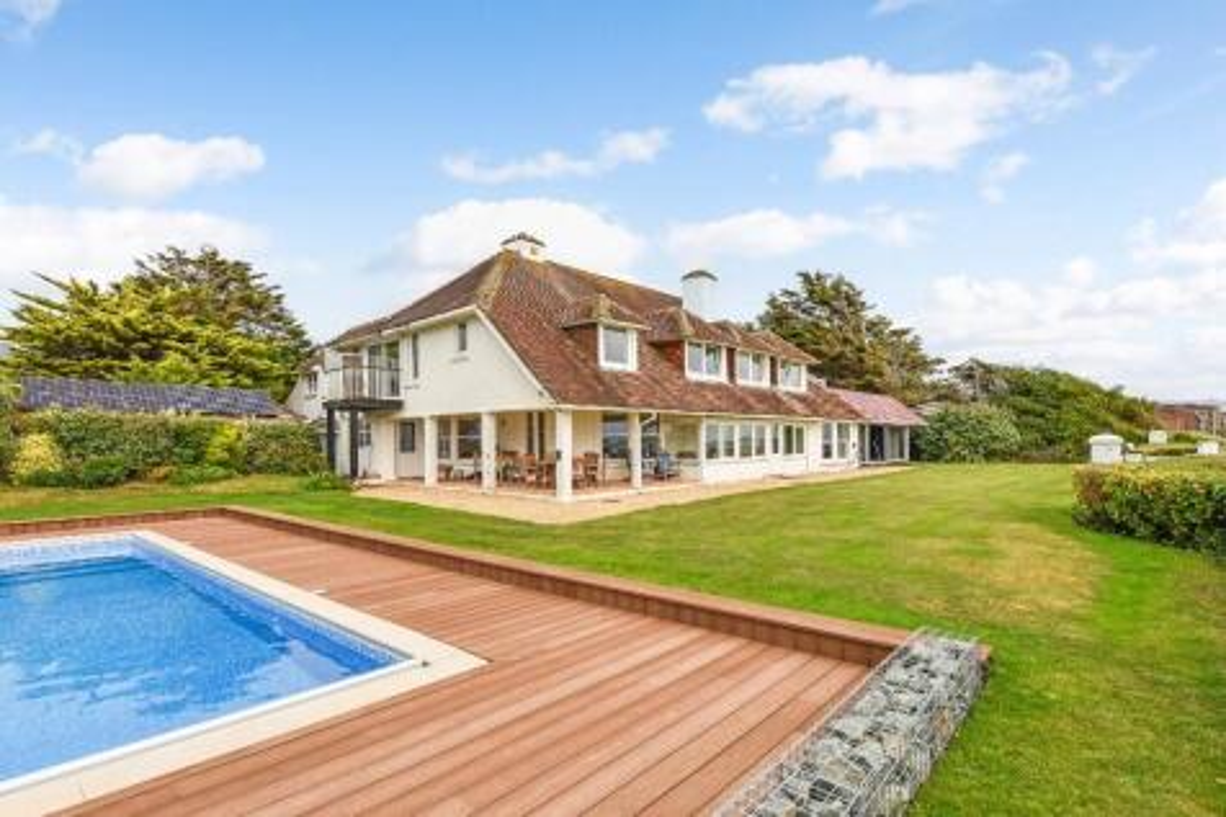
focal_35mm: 16
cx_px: 613
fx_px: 545
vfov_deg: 73.7
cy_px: 408
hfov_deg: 96.8
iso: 320
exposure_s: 1/800
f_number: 9
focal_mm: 16
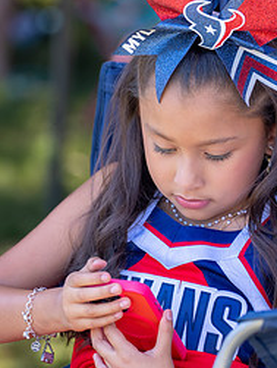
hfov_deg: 4.4
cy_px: 229
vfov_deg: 5.8
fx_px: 3618
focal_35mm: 340
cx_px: 208
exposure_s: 1/320
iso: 100
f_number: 2.8
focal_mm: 132
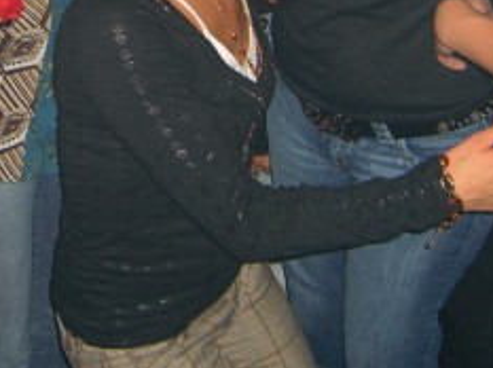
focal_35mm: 98
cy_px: -87
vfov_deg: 14.5
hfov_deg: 19.9
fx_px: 1394
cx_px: 125
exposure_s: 1/60
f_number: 2.8
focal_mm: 7.9
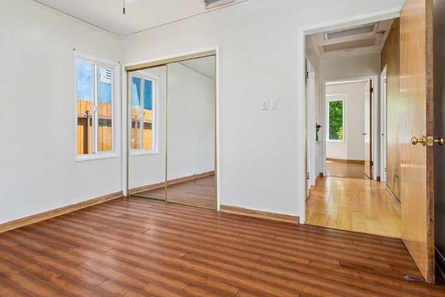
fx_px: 268
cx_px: 160
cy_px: 128
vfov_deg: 57.7
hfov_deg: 77.5
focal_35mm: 22
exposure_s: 1/8
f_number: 9
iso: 320
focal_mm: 15.5
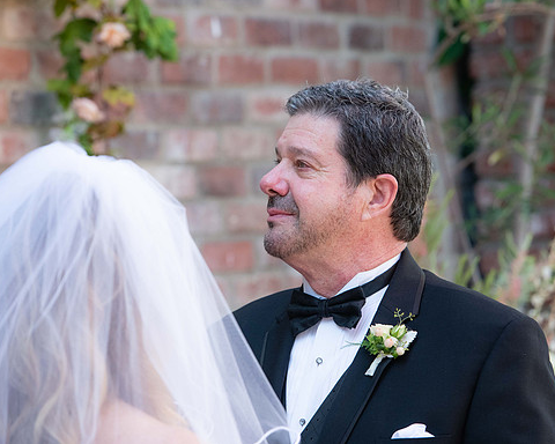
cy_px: 193
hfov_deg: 9.2
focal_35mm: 211
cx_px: 306
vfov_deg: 7.3
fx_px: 3466
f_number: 4.5
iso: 800
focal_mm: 165
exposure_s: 1/800
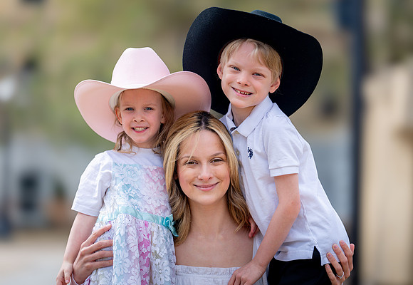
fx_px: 1941
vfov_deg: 8.4
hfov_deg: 12.1
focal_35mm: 167
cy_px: 130
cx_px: 233
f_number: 2
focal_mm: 150
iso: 100
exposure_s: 1/2500
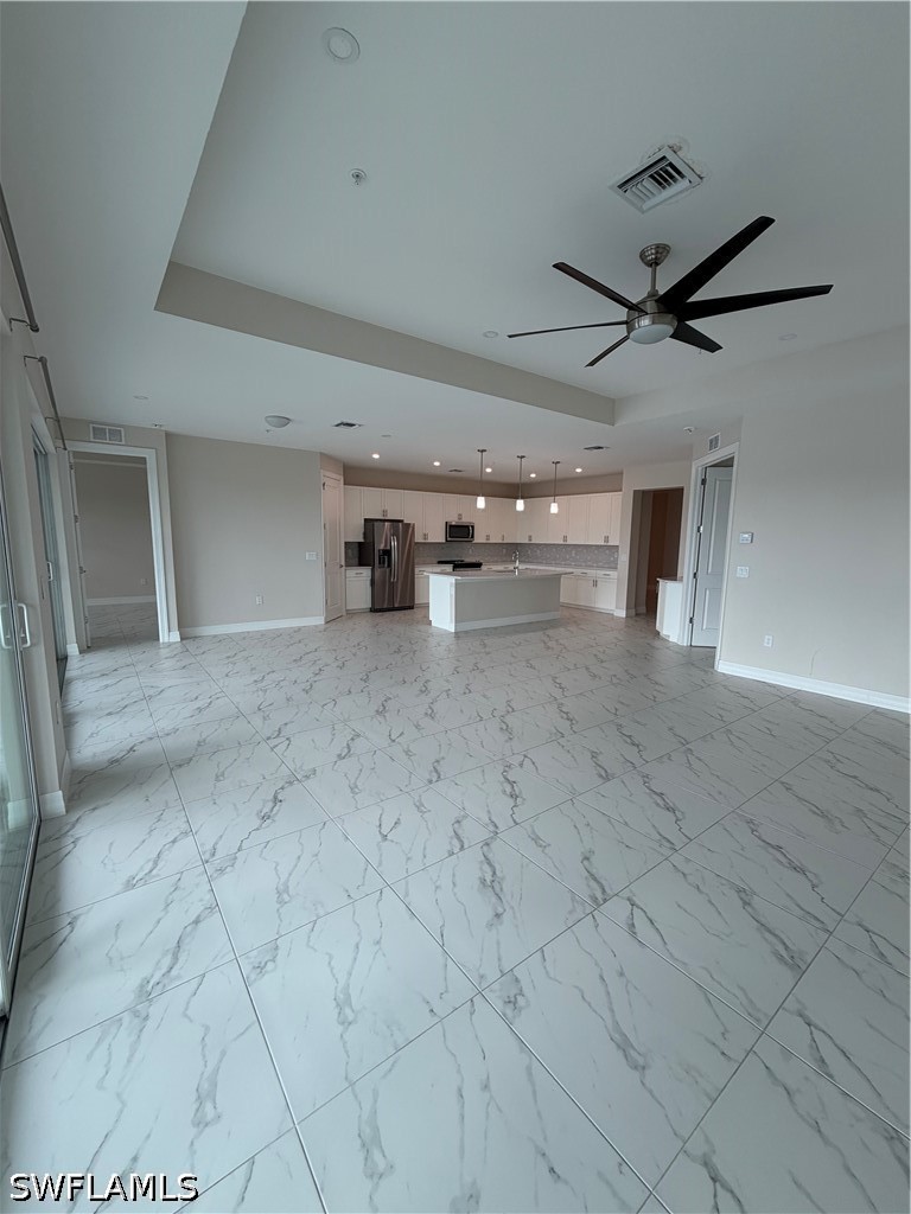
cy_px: 607
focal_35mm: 14
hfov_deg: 85.7
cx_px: 456
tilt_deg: -8.5
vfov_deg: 102.1
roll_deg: -1.3
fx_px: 491
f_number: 2.2
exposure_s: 1/120
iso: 64
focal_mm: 2.22
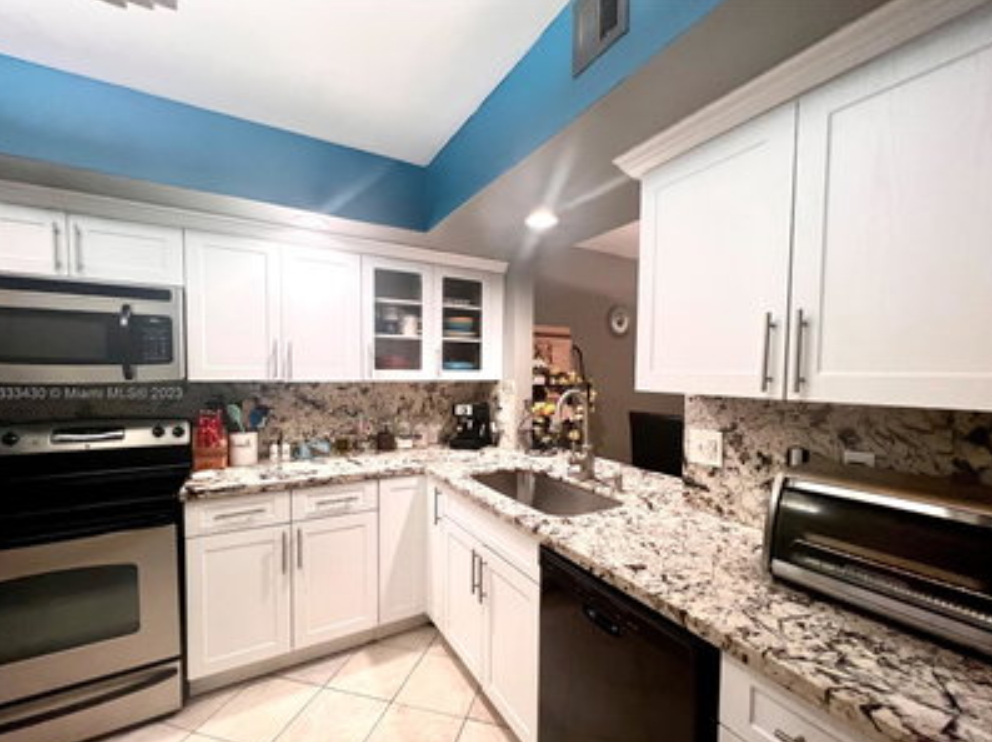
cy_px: 395
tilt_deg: -2.9
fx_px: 401
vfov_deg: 85.5
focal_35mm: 14
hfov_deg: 102.1
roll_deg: +0.0
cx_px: 503
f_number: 1.8
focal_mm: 1.57
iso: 320
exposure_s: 1/60
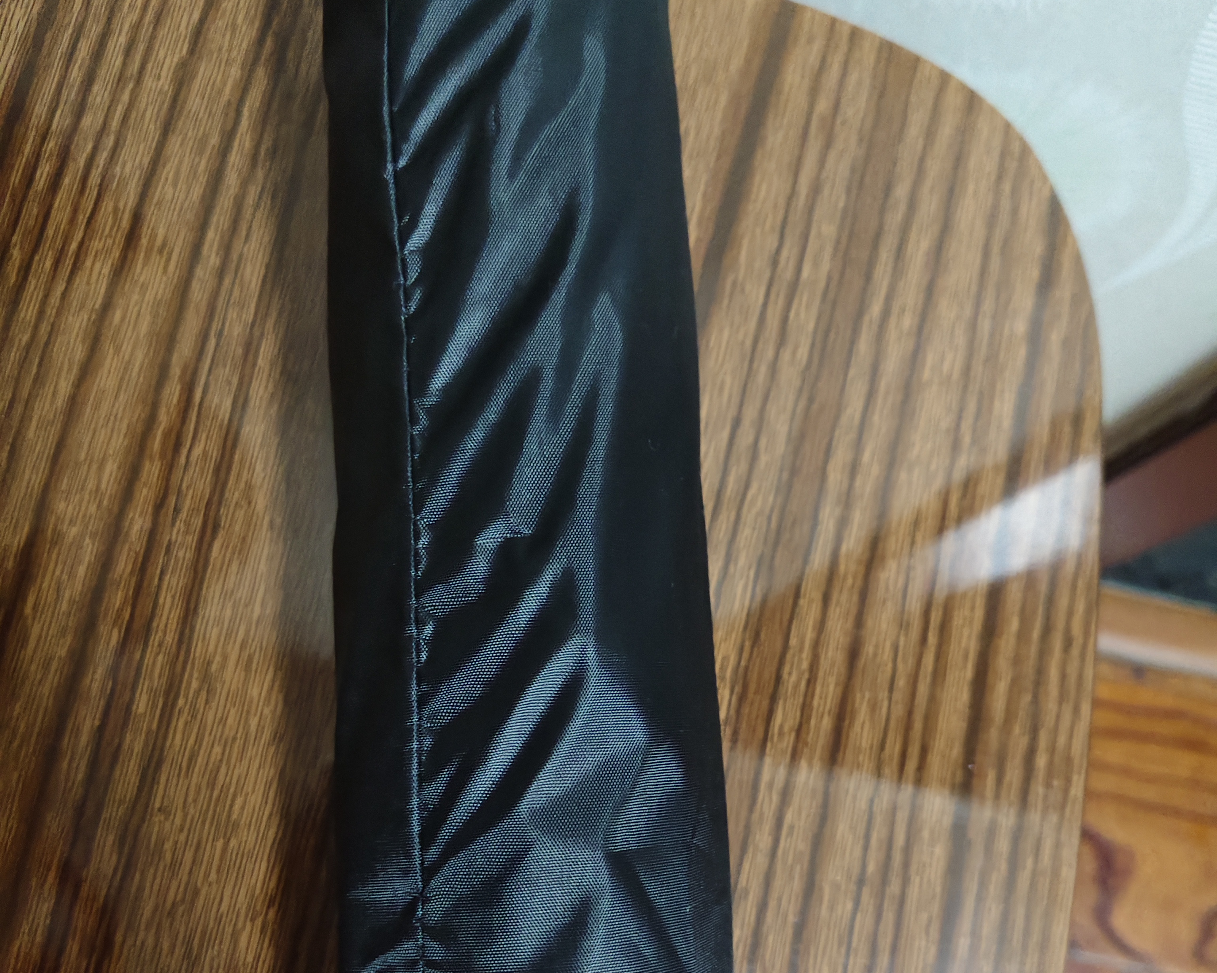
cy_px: 663
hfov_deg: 58.8
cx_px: 608
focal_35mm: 30
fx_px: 1081
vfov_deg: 47.6
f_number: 1.88
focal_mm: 5.56
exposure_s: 1/50
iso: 529
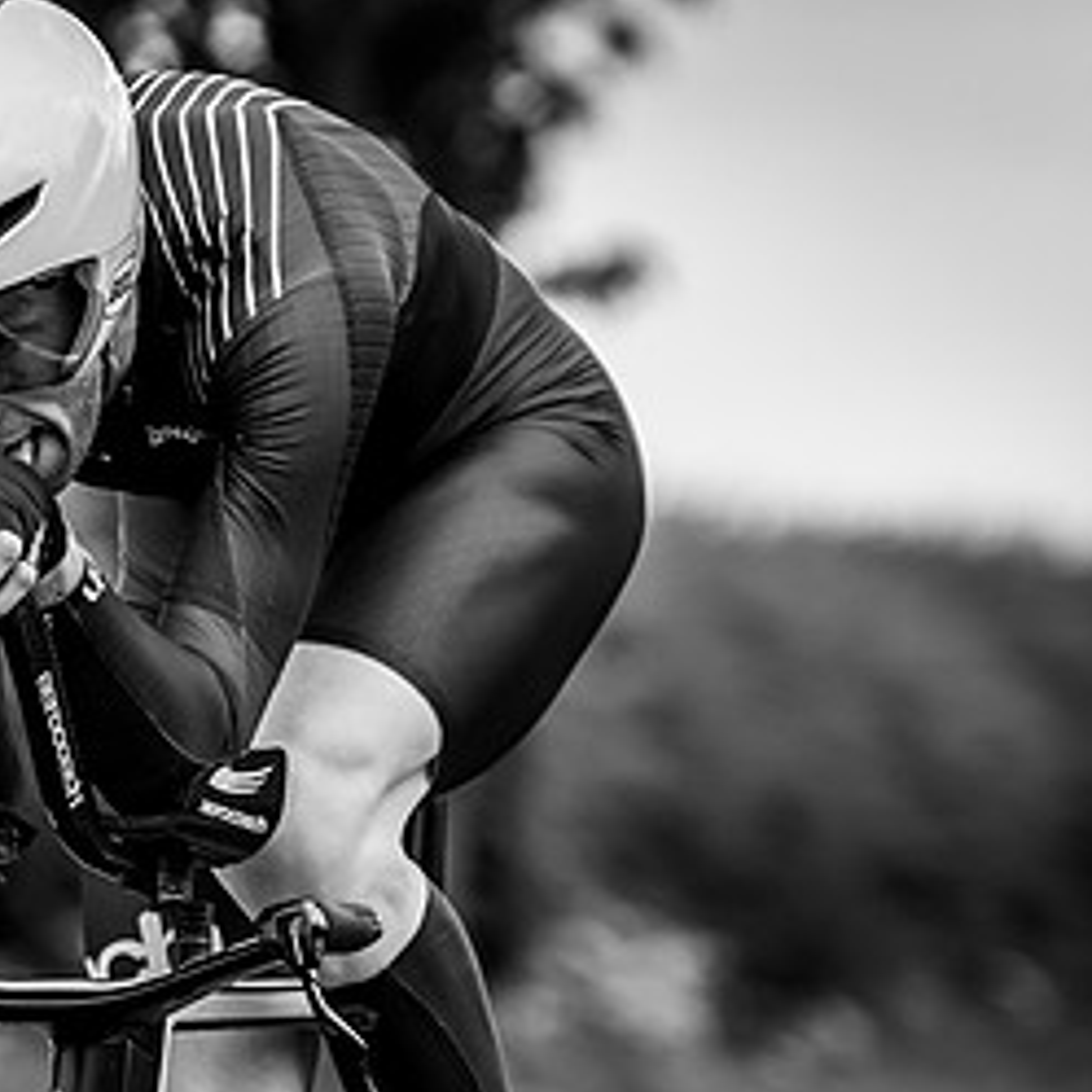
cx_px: 94
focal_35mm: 442
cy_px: 629
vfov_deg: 4.0
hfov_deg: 4.0
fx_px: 15775
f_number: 3.2
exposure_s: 1/1250
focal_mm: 131
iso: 200
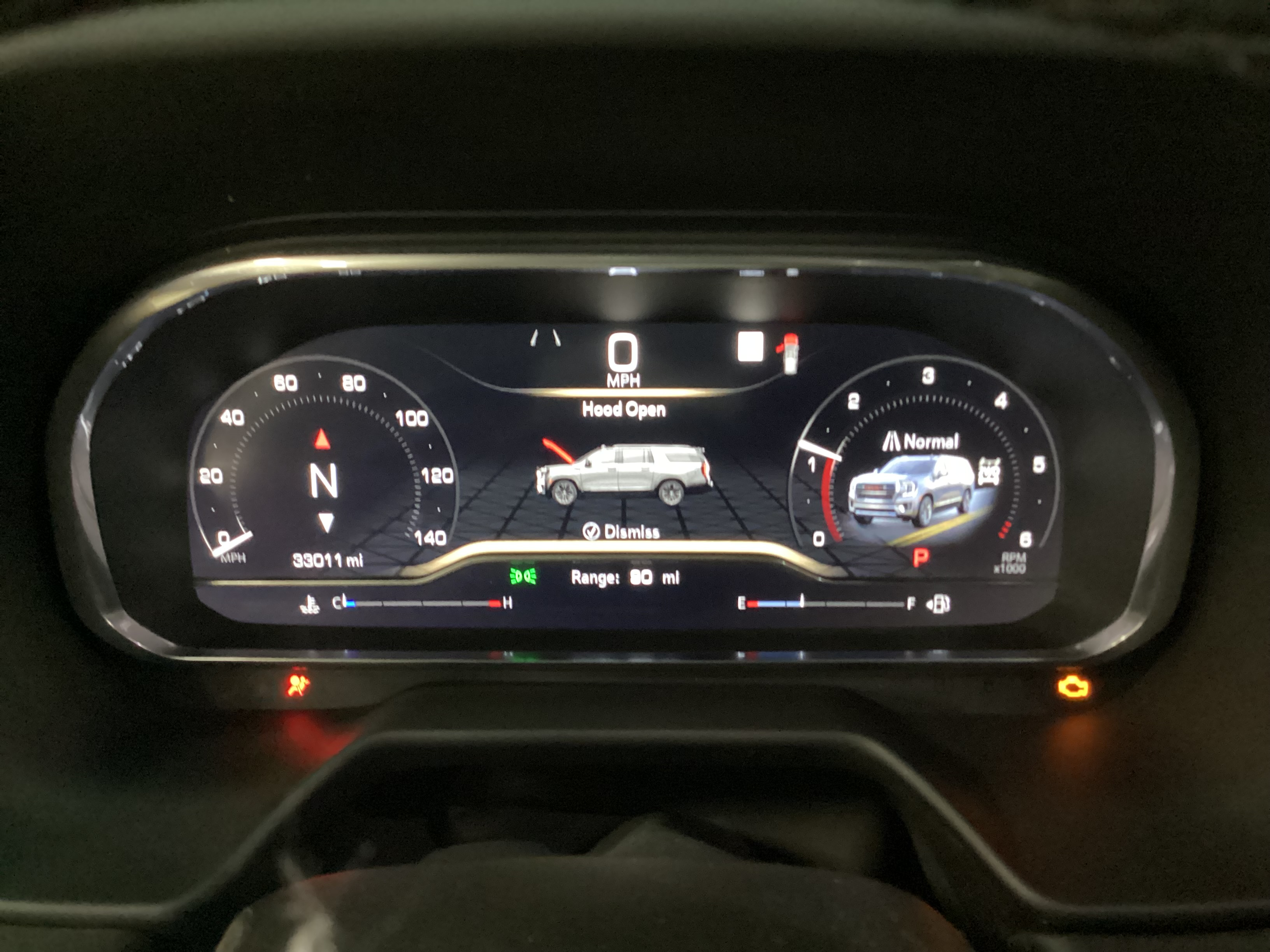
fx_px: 1137
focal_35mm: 31
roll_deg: -0.3
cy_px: 476
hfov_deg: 58.4
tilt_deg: -21.2
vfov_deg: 45.4
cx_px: 635
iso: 800
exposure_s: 1/17
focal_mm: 3.3
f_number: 2.4
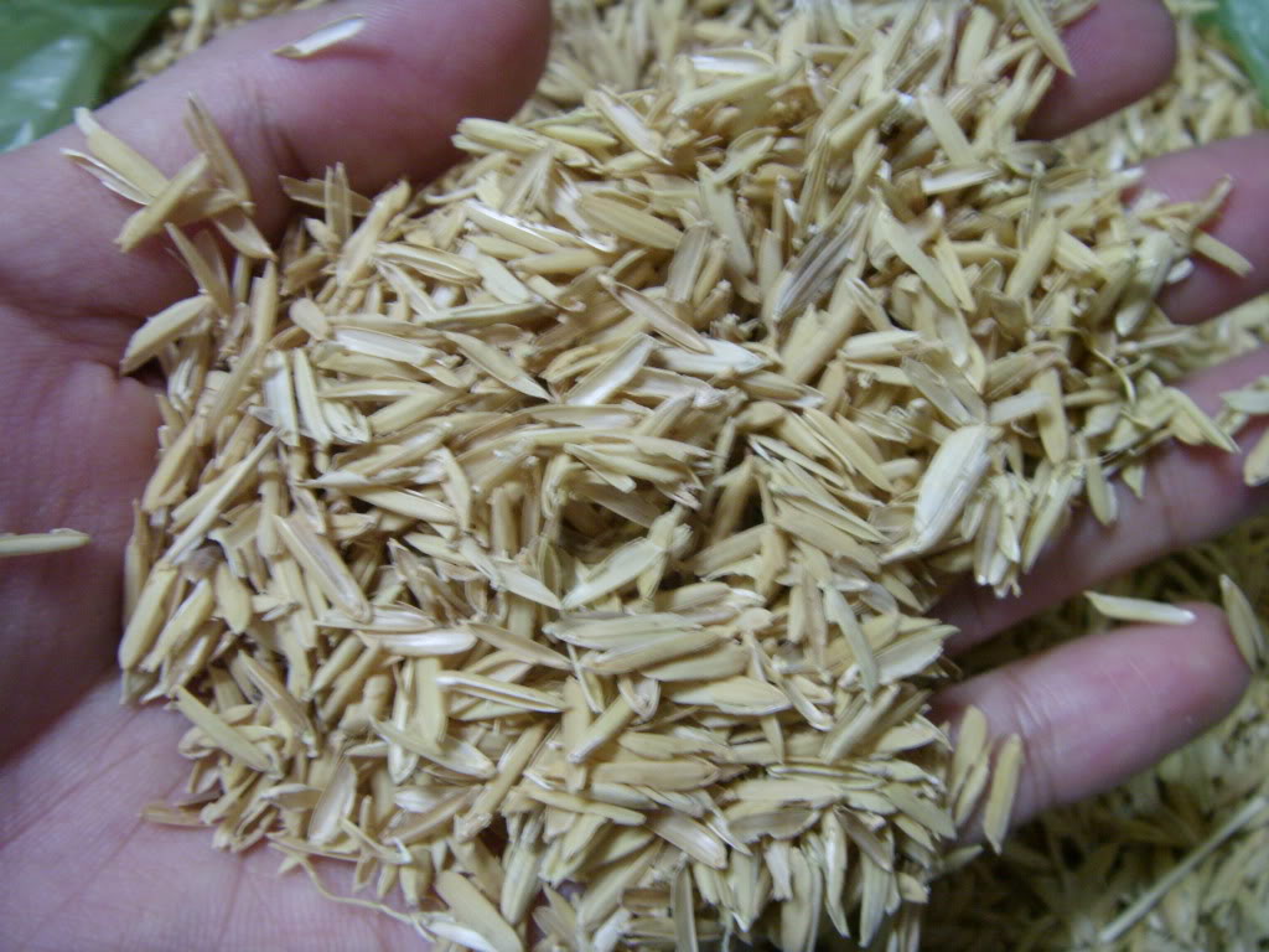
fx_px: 1136
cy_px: 476
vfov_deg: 45.4
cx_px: 634
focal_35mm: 31
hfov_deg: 58.4
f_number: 3.5
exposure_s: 1/6
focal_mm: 6.3
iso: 300
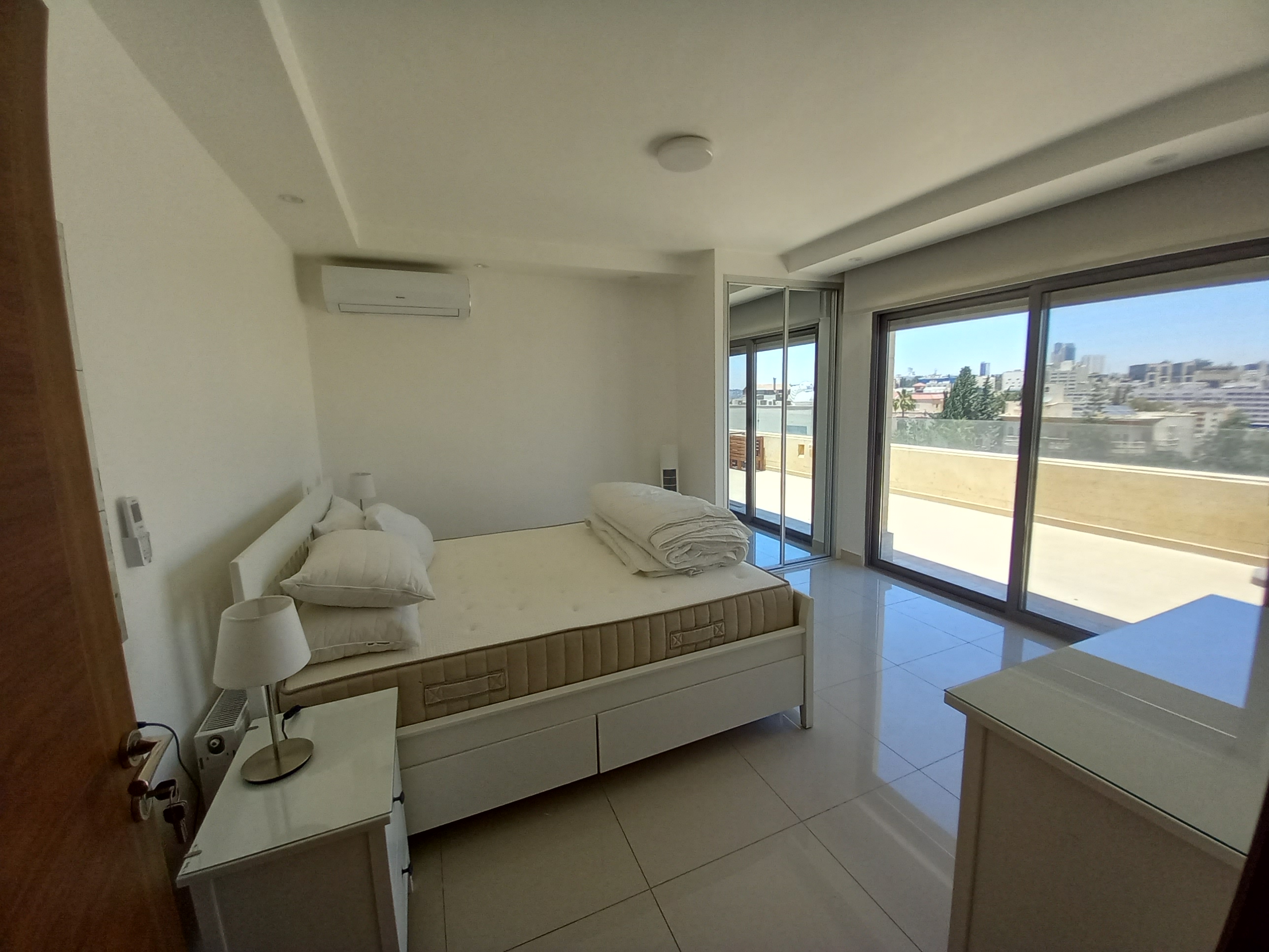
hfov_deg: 106.2
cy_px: 476
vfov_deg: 89.9
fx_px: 477
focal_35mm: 13
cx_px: 634
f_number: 2.2
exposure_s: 1/248
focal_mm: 1.13
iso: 40
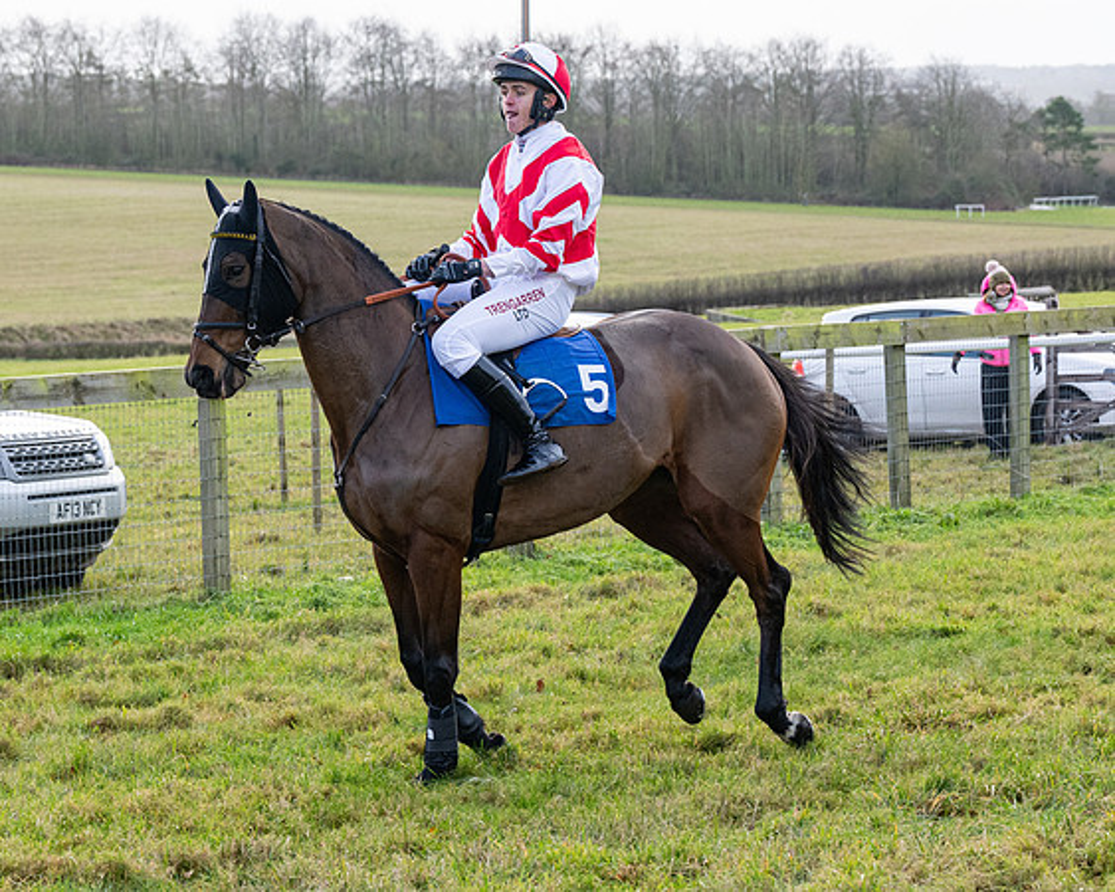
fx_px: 4521
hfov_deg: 14.1
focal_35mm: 137
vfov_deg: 11.3
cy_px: 459
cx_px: 538
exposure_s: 1/1000
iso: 800
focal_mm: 70
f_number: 5
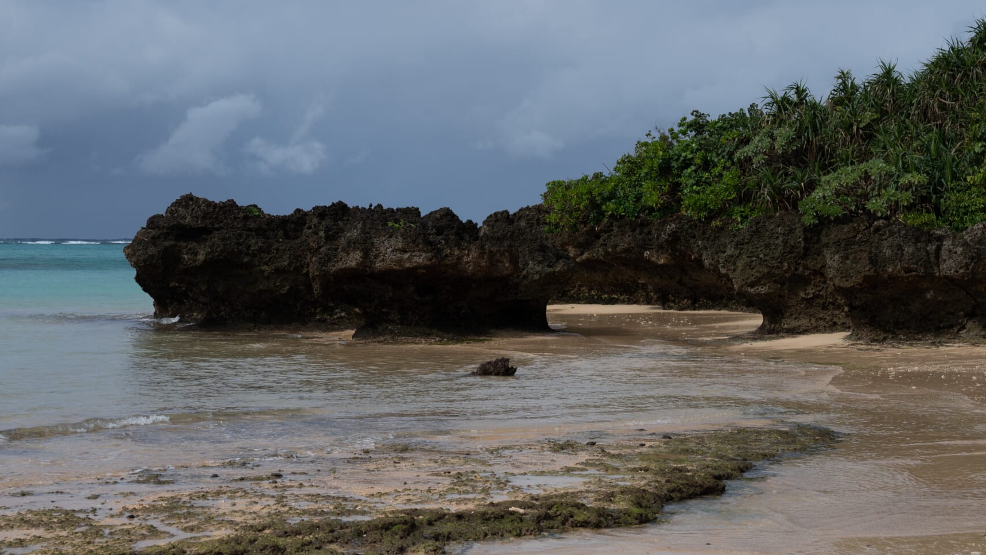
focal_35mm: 78
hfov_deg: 27.1
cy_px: 287
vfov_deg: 15.5
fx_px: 2039
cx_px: 406
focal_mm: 50
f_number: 4
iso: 100
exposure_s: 1/2500
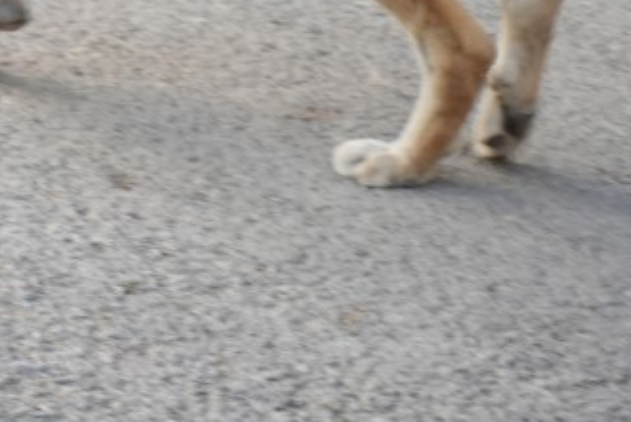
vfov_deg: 5.6
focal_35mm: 243
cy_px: -249
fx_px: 4261
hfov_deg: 8.3
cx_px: -353
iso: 500
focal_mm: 68
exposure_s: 1/200
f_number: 4
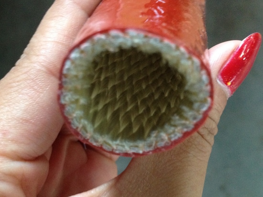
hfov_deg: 52.6
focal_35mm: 35
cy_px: 98
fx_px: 266
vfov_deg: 40.7
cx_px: 132
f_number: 2.4
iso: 250
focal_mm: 4.28
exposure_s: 1/20
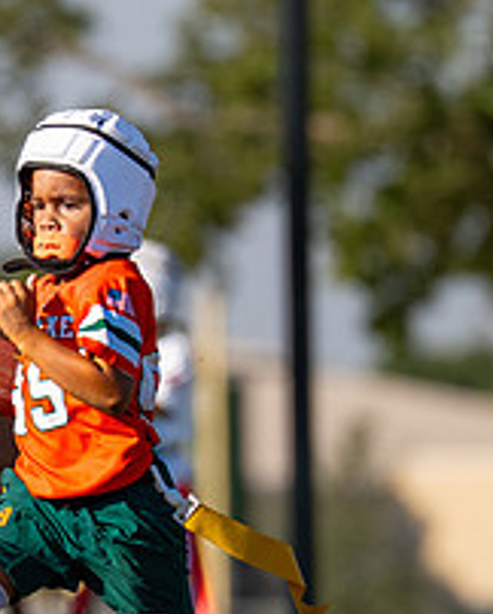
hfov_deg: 1.3
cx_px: 25
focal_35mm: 1208
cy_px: 530
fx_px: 21999
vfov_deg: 1.6
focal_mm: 200
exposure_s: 1/4000
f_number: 2.8
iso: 160
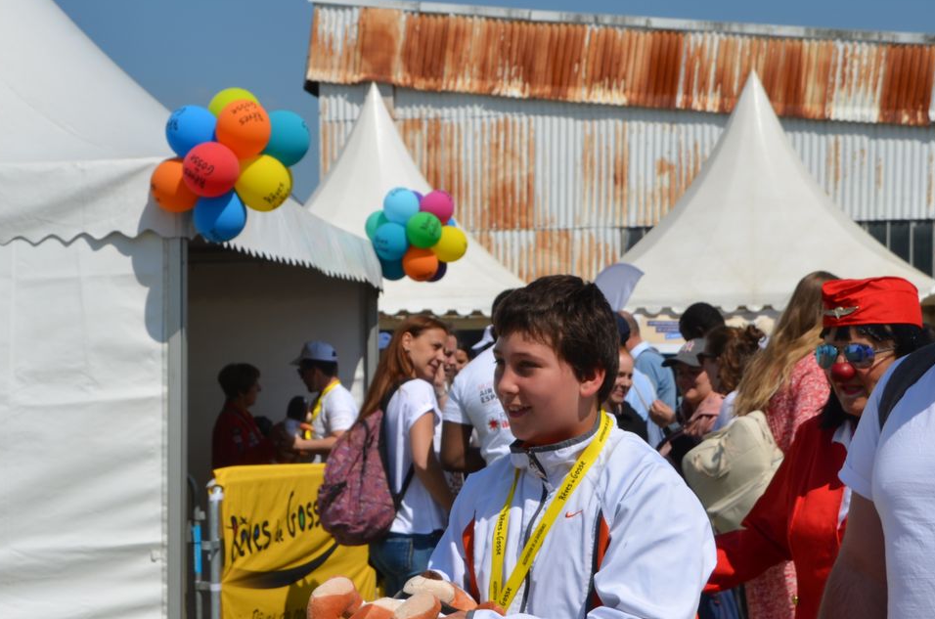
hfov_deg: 23.2
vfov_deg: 15.6
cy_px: 412
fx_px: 2255
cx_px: 253
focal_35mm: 87
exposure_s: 1/400
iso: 100
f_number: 10
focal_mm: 34
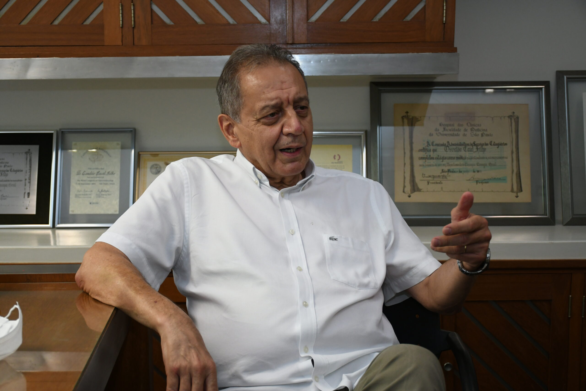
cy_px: 196
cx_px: 293
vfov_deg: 26.0
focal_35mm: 52
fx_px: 846
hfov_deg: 38.2
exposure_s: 1/200
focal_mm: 35
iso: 1250
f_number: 4.2
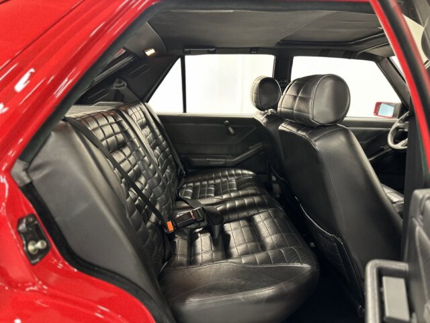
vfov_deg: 56.8
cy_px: 162
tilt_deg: -14.4
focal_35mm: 24
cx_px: 215
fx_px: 298
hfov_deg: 71.6
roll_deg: -0.5
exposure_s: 1/30
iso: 1600
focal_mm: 6.86
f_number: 1.78
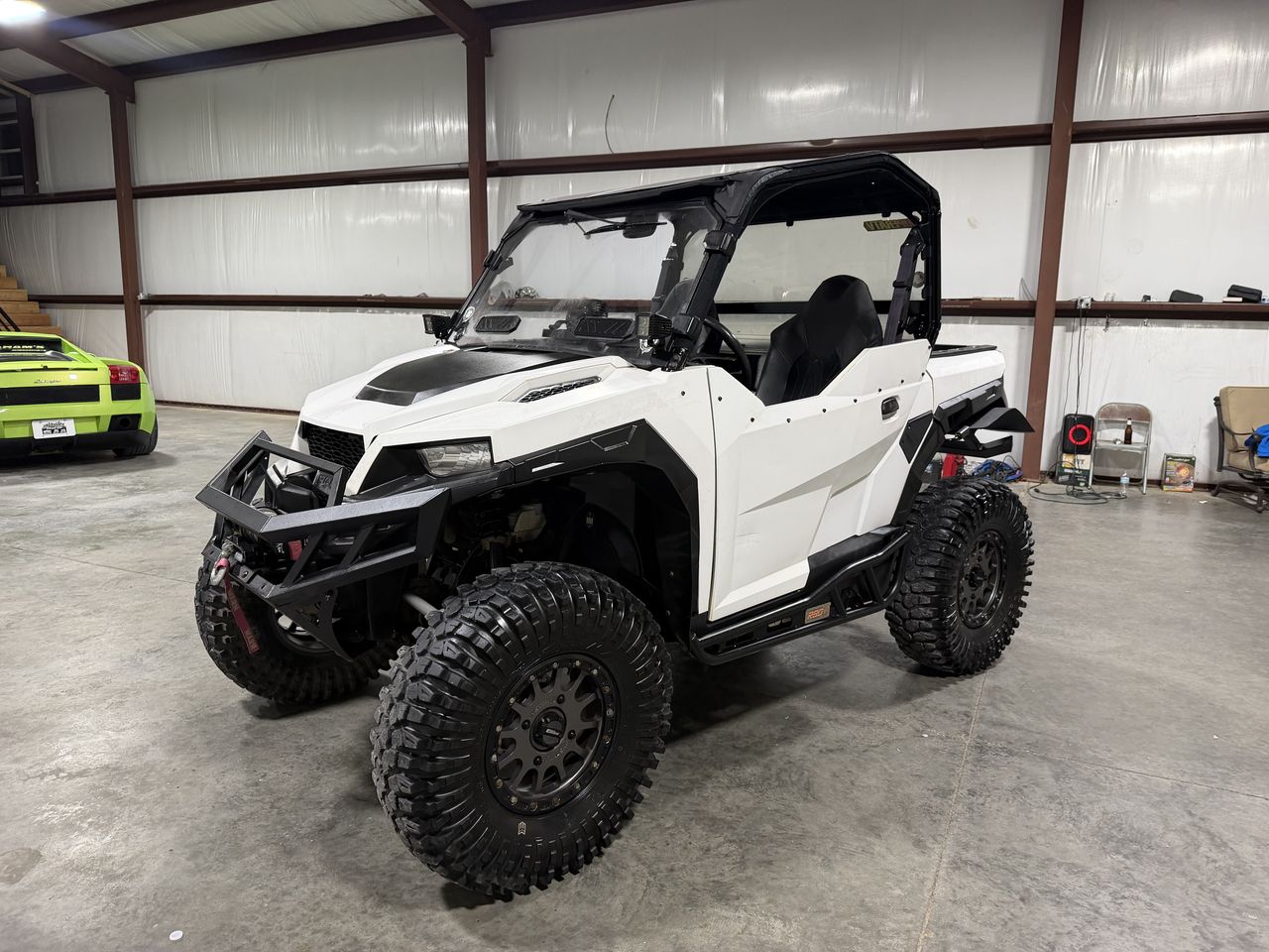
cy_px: 476
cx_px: 634
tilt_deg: -10.1
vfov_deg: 56.8
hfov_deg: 71.6
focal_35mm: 24
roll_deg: -2.3
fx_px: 880
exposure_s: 1/60
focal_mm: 6.76
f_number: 1.78
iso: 200
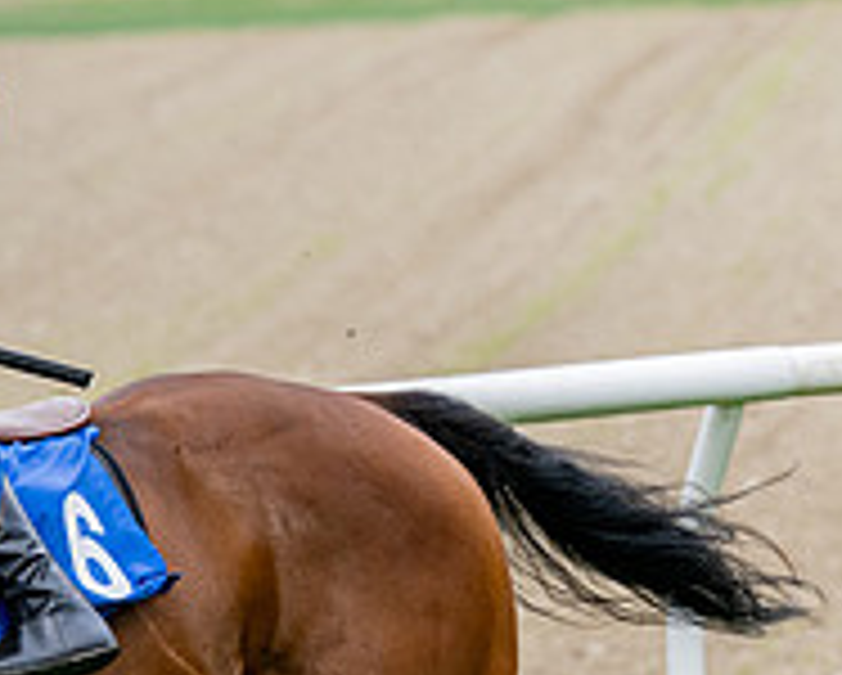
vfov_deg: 2.3
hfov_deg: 2.9
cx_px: -333
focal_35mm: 663
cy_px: 790
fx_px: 16539
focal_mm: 140
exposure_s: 1/1250
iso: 400
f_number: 4
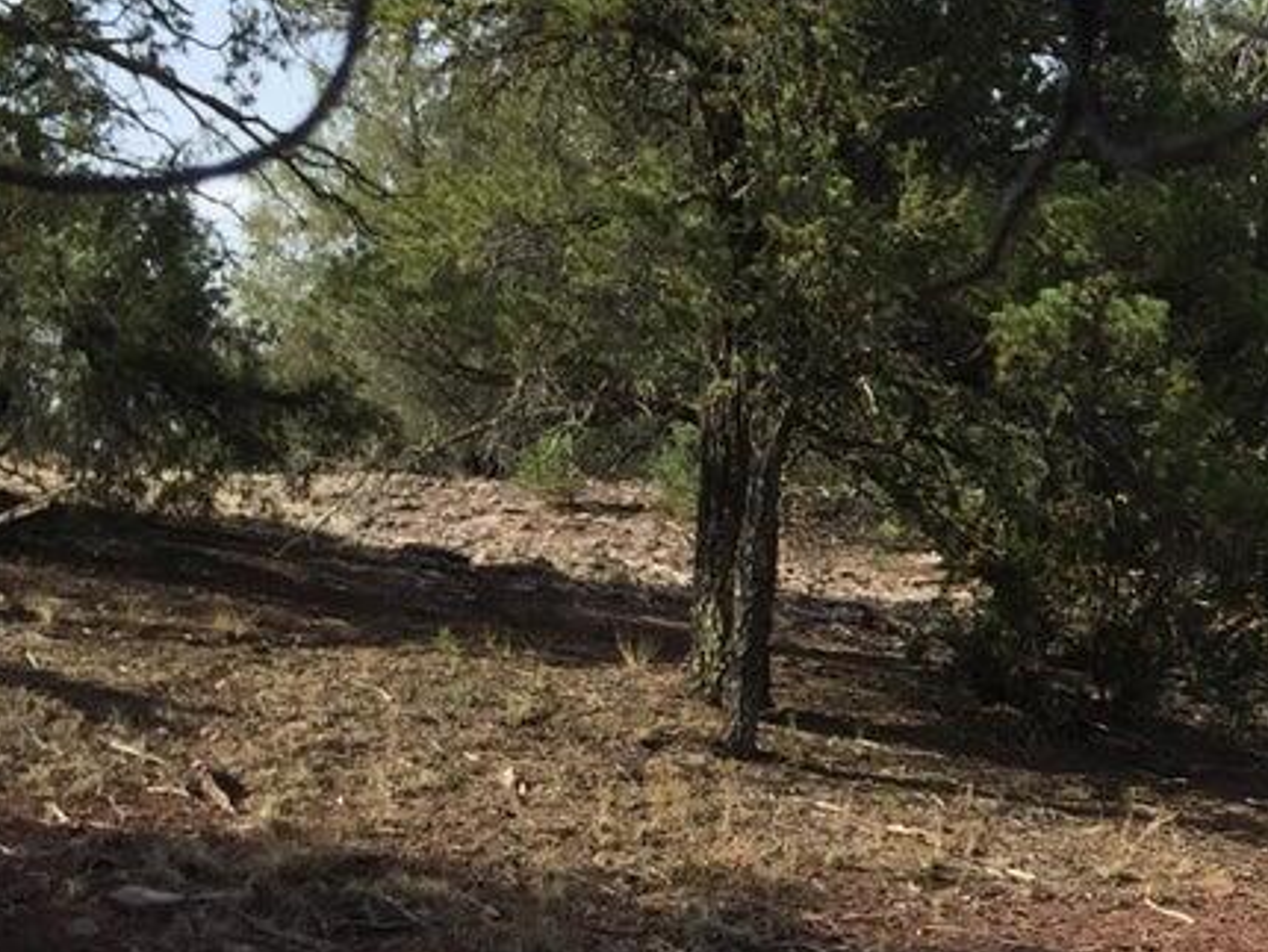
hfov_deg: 18.8
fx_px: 3372
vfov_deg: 16.0
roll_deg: +4.2
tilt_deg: -4.2
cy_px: 772
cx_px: 1895
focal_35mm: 92
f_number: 2.2
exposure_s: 1/1412
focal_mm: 4.15
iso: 32
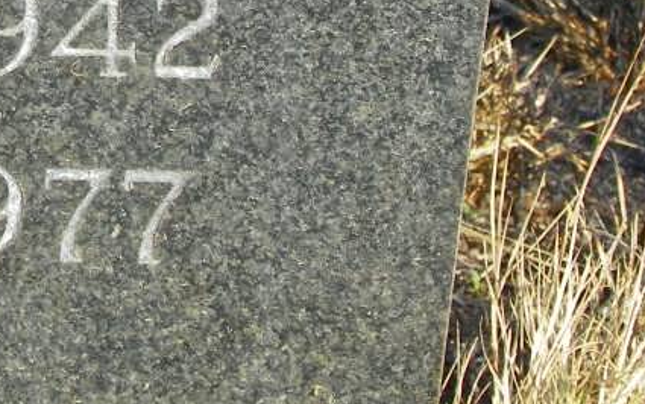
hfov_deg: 4.2
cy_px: -128
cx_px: -179
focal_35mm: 500
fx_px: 8793
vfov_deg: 2.6
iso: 64
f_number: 4.5
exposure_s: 1/160
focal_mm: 29.7
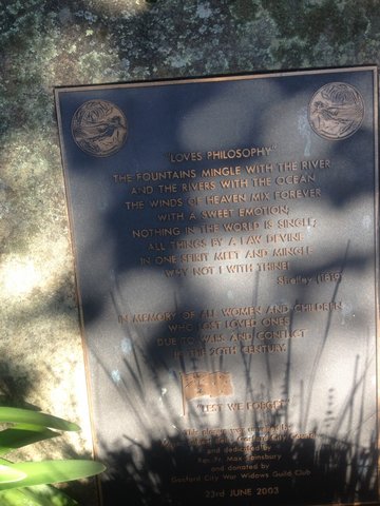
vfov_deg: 52.6
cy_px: 253
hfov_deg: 40.7
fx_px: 512
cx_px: 190
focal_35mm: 35
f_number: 2.4
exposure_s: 1/143
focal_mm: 4.28
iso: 64
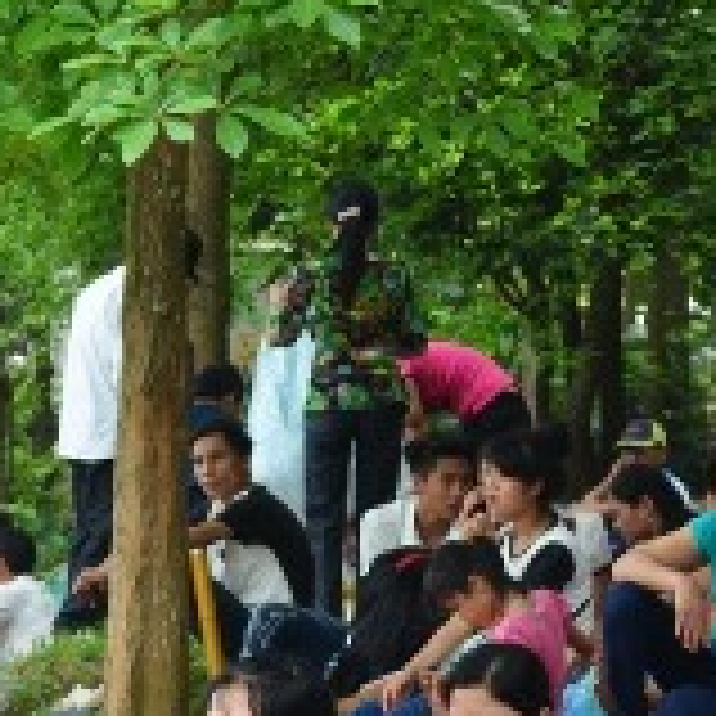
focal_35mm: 208
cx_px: 493
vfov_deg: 8.4
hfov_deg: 8.4
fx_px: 4867
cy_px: 599
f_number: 7.1
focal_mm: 44
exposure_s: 1/200
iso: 200
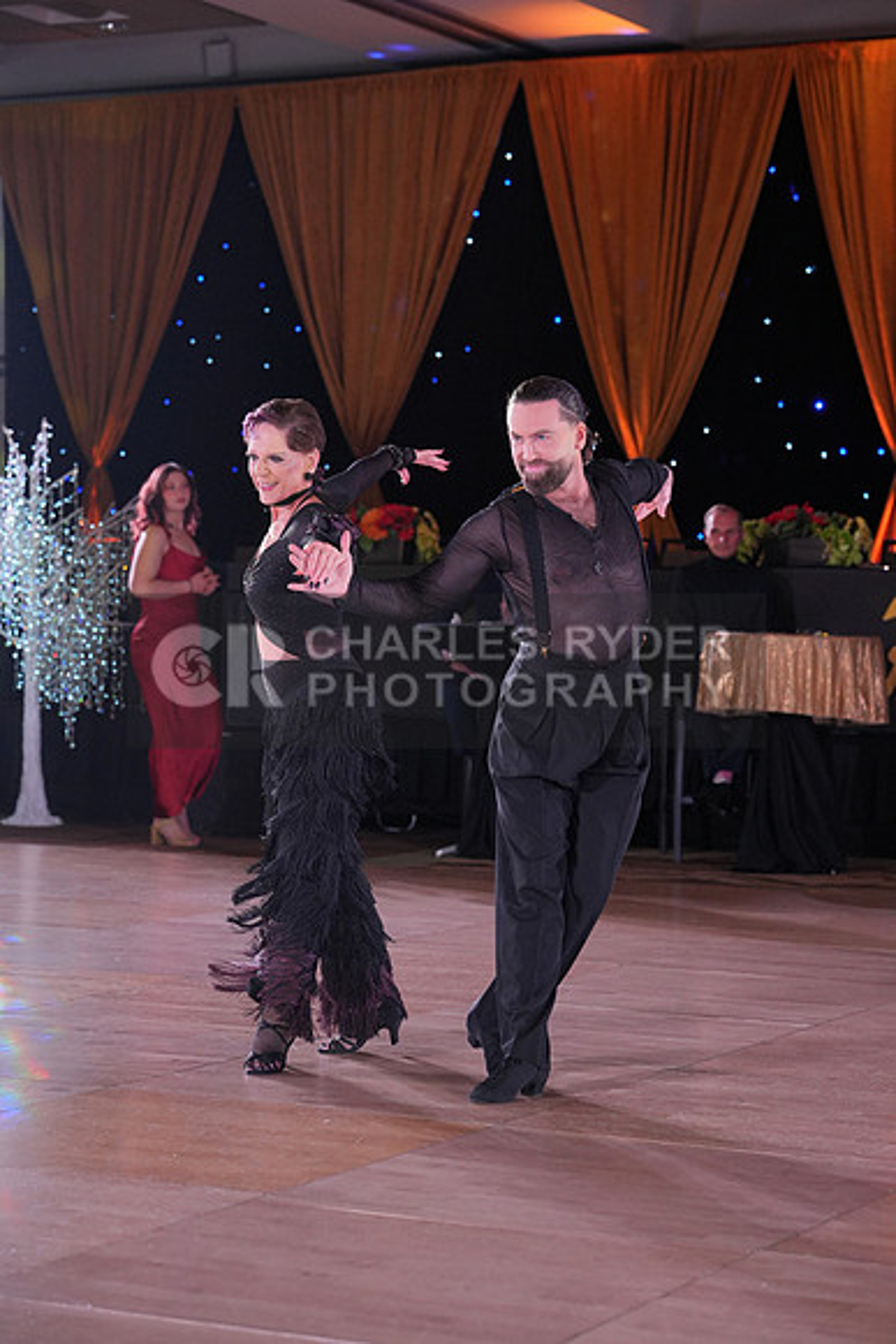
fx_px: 3097
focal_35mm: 83
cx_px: 448
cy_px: 672
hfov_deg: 16.5
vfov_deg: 24.5
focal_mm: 83
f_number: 4
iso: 1600
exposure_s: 1/400
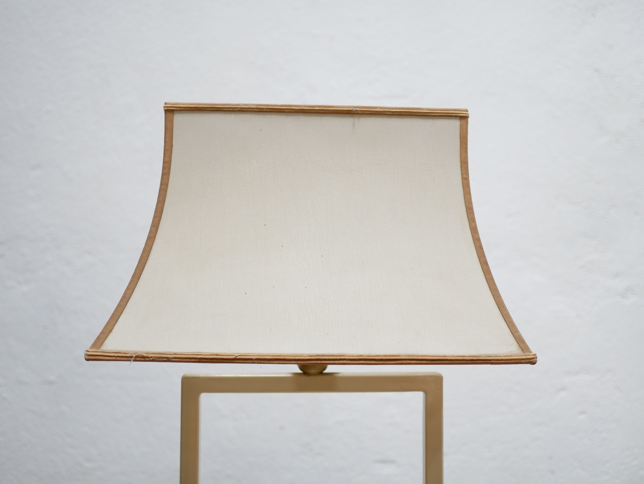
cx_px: 322
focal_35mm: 40
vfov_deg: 36.0
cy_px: 242
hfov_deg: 46.8
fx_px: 745
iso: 640
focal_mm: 20
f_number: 1.7
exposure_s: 1/60
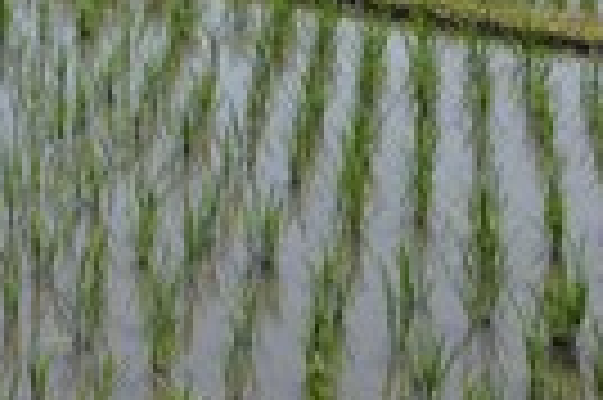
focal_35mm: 150
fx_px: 2509
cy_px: -371
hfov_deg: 12.2
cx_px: -594
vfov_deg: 8.7
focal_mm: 4.28
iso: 50
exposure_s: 1/1493
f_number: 2.4
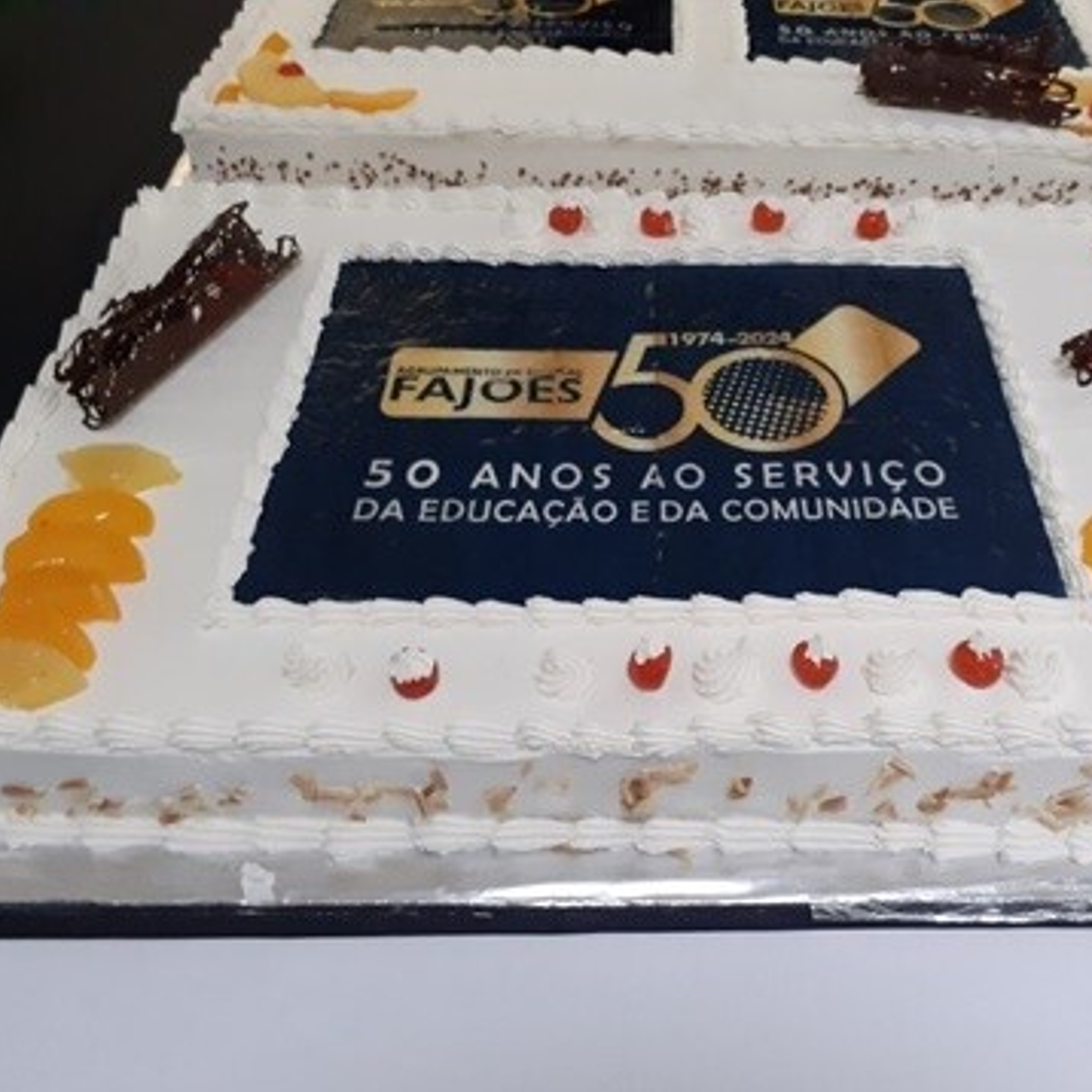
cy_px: 546
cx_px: 720
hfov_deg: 50.3
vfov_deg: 51.1
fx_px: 1142
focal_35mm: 32
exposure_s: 1/50
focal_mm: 3.6
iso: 200
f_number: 1.9
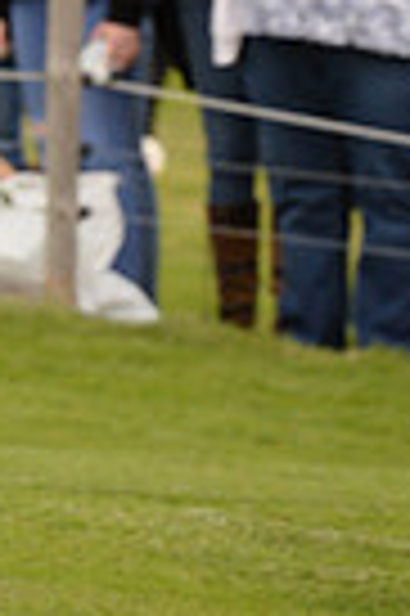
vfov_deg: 1.6
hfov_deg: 1.1
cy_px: -585
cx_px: -383
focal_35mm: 1266
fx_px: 21681
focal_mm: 300
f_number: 7.1
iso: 1000
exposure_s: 1/1000
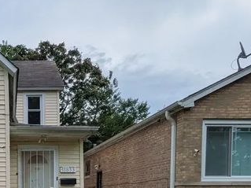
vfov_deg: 29.1
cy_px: 207
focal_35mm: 45
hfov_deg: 37.9
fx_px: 326
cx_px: 5
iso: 47
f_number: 2.2
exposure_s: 1/2469
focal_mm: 1.85
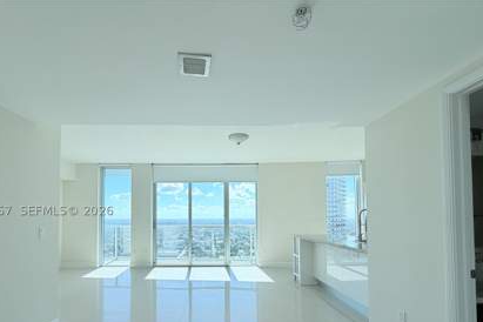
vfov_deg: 68.8
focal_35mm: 17
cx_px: 221
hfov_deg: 93.1
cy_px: 210
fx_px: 228
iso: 40
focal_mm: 2.22
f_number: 2.2
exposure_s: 1/506
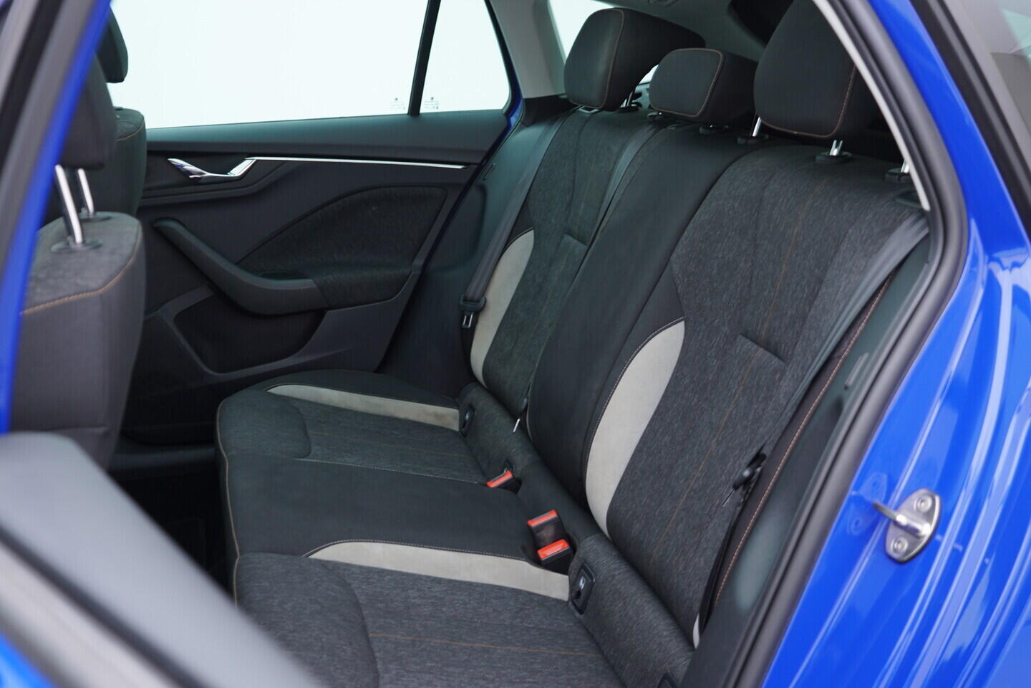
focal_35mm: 36
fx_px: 1031
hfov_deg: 53.1
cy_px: 344
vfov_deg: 36.9
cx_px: 516
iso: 200
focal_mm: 24
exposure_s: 1/40
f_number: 2.8
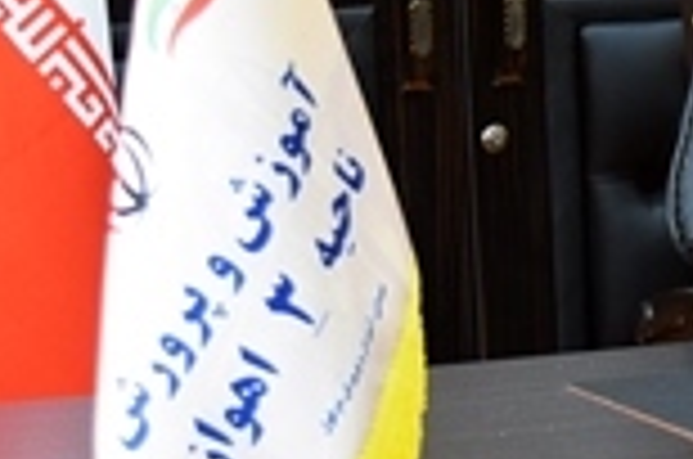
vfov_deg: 6.8
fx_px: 3842
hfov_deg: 10.0
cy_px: 52
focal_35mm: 200
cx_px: 1066
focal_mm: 32
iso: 1250
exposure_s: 1/40
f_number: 5.6
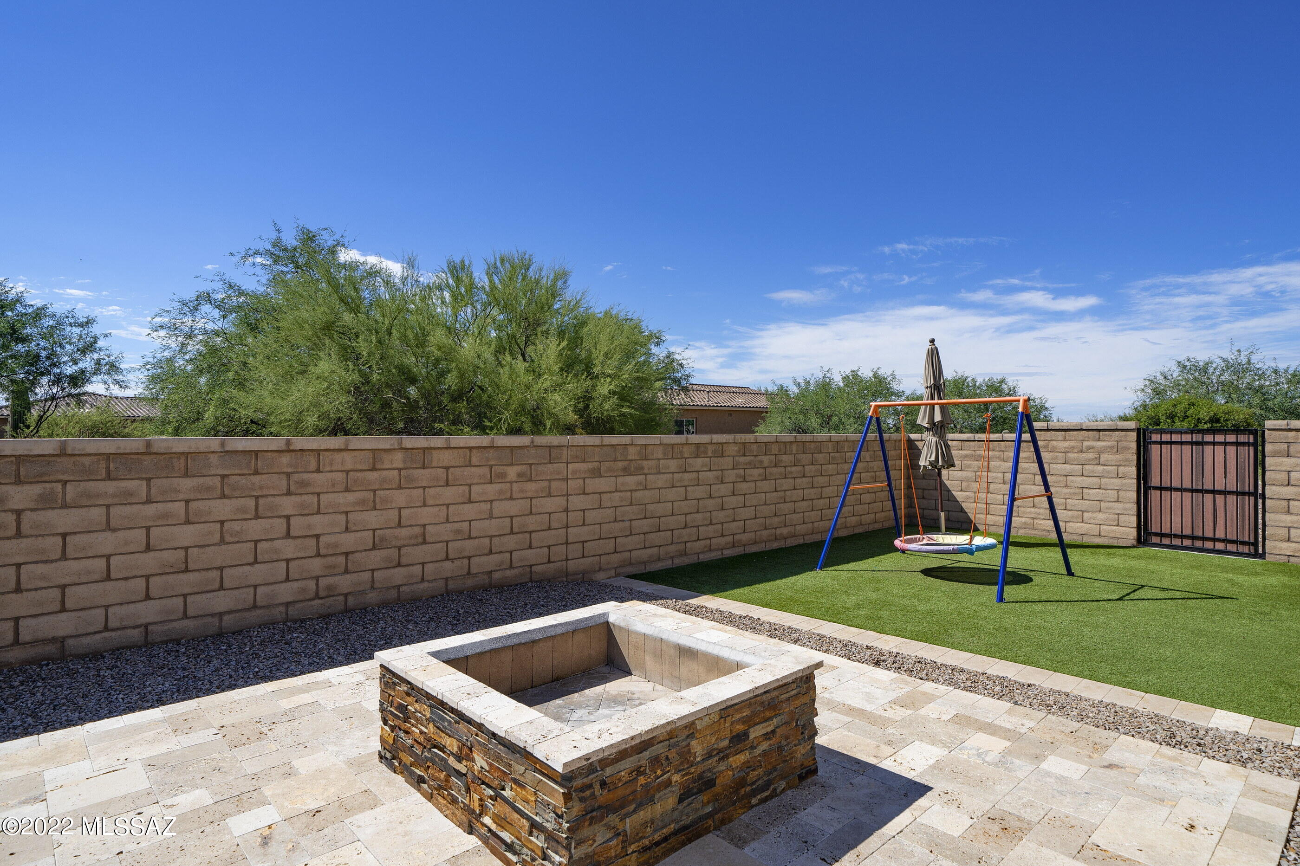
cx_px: 650
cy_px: 433
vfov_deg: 67.4
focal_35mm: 18
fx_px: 650
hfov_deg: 90.0
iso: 100
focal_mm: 18
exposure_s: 1/250
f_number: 9
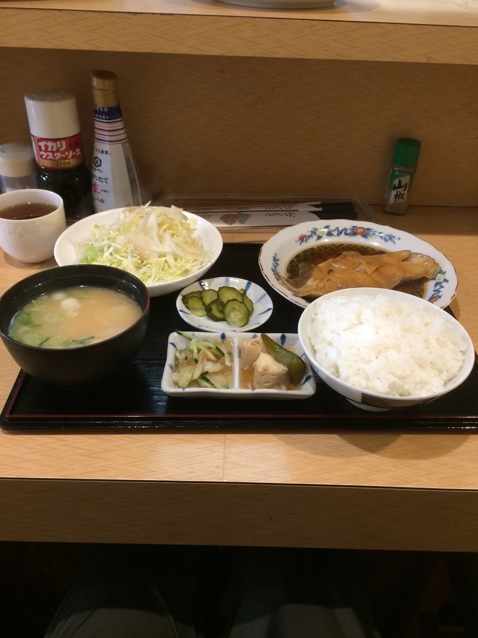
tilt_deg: -38.4
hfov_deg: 48.2
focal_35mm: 29
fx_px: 534
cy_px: 319
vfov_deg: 61.7
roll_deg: +0.1
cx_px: 239
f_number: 2.2
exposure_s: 1/30
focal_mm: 4.15
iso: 125
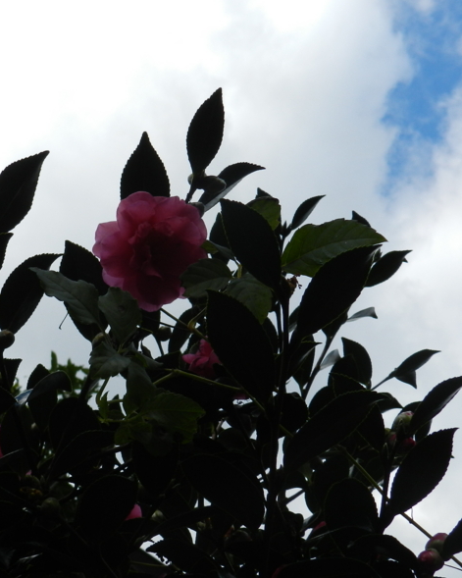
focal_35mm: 61
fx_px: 1043
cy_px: 291
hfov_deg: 24.6
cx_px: 93
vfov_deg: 31.0
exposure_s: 1/1000
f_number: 4.2
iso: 160
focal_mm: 8.1
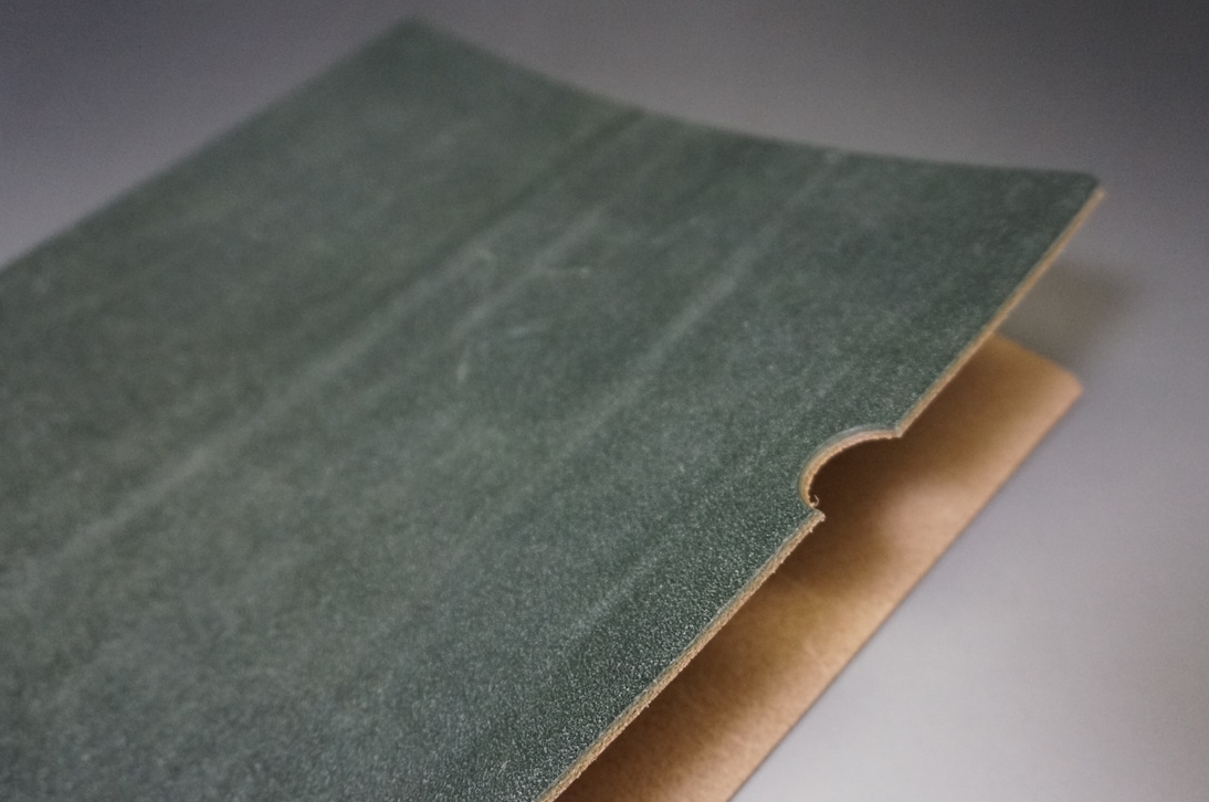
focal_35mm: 35
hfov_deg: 55.1
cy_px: 410
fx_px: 1159
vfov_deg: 38.2
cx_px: 593
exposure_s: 1/160
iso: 2000
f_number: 4
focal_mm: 21
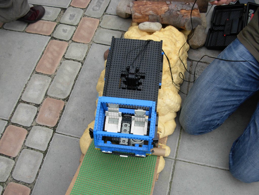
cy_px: 98
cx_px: 130
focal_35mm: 38
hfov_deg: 49.0
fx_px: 284
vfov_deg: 37.7
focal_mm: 6.3
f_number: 2.9
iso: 79
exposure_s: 1/558
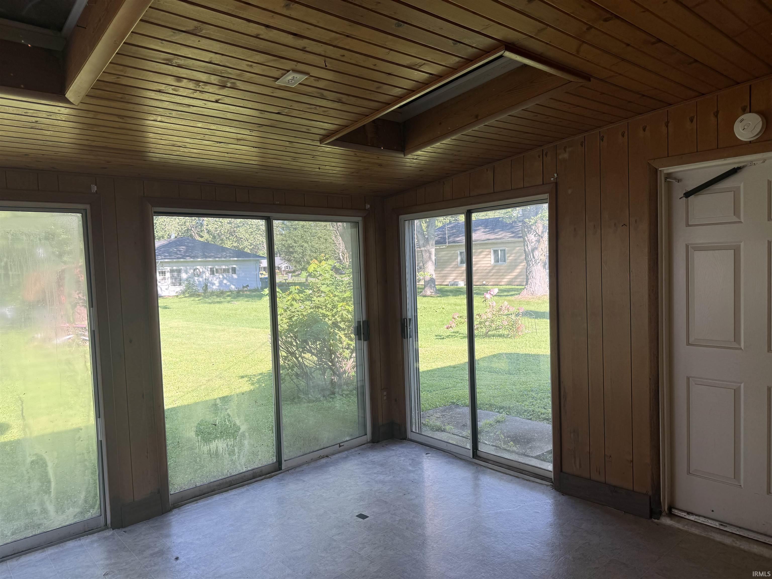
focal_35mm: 24
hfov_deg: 71.6
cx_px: 386
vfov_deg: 56.8
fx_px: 535
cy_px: 290
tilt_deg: -3.3
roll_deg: +3.3
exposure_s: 1/360
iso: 80
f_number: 1.78
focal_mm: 6.76
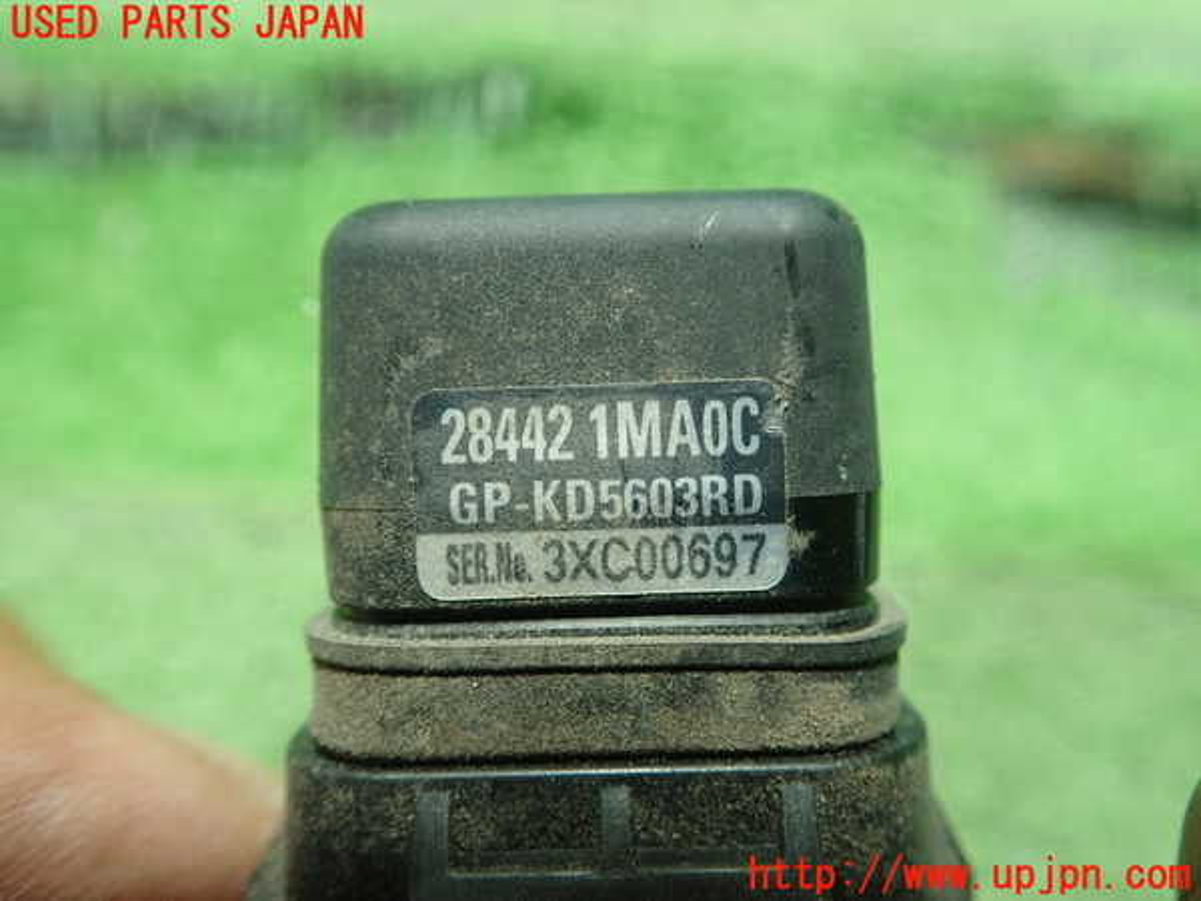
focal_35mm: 30
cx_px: 600
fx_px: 1041
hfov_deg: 60.0
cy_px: 450
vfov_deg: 46.8
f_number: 2.3
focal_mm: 5.5
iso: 800
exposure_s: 1/125
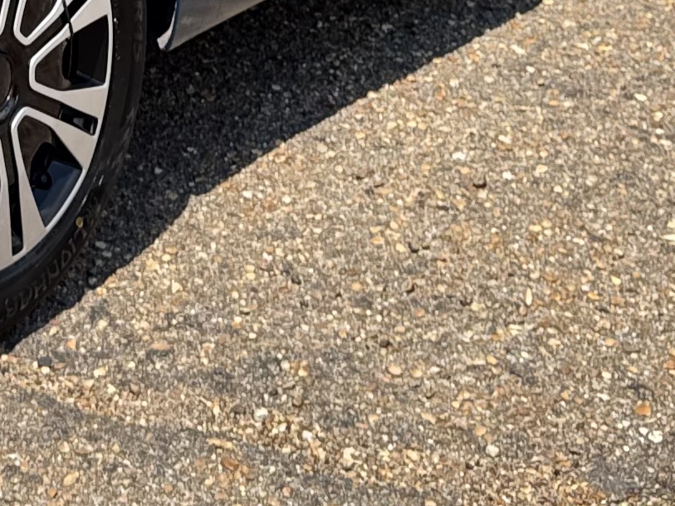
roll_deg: +1.8
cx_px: -71
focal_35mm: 119
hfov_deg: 16.1
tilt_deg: -8.0
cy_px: -518
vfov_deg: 11.2
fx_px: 2321
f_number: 1.78
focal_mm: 6.76
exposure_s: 1/1456
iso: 80
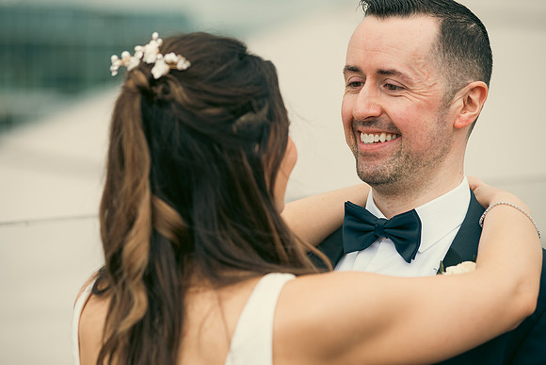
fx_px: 1896
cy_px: 182
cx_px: 273
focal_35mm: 125
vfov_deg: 11.0
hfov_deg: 16.4
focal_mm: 125
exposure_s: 1/250
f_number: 3.5
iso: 160
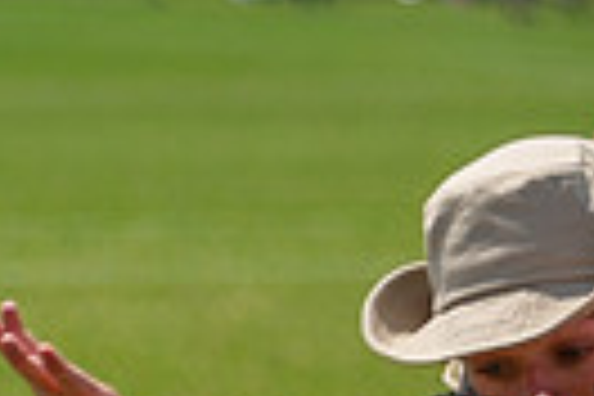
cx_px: 1168
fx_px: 16202
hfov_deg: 2.1
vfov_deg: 1.4
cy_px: 58
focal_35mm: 982
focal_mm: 130
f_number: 4
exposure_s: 1/3200
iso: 250
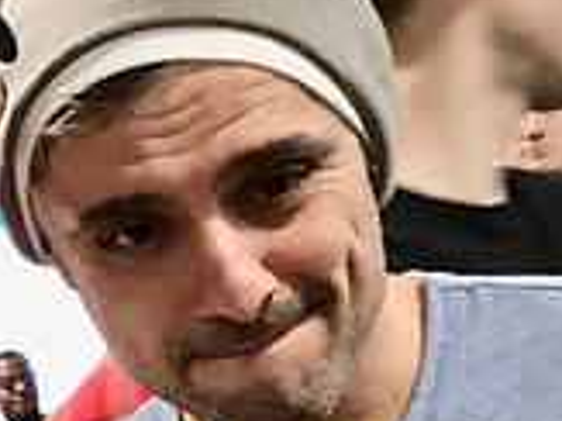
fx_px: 1849
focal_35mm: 114
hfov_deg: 16.5
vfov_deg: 12.9
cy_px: 393
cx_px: -134
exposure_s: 1/40
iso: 125
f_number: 2.2
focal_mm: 2.87
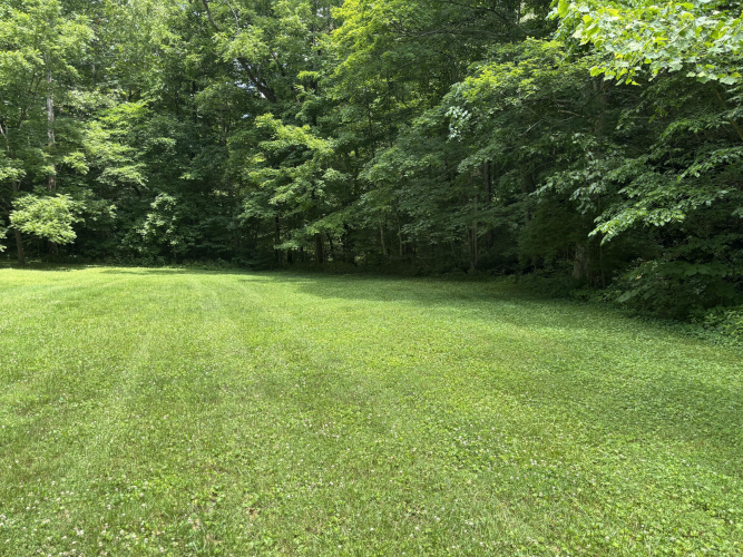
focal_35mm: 26
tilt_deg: -2.1
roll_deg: +0.4
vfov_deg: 53.0
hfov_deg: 67.3
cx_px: 372
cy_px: 278
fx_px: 558
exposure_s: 1/622
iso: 50
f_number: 1.6
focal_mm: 5.96
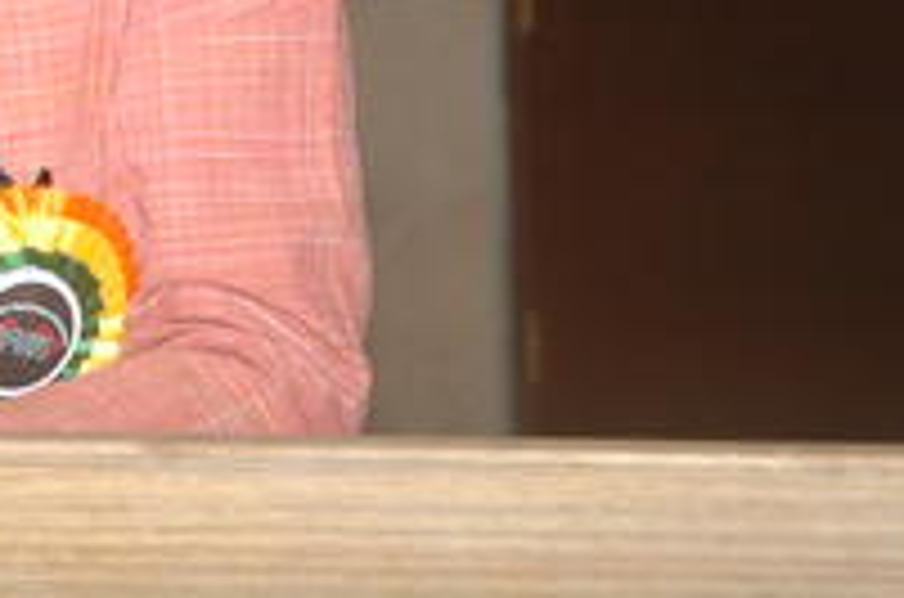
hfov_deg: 7.3
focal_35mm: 278
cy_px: -124
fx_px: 6964
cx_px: -288
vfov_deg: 4.9
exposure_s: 1/60
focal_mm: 62
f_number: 4.5
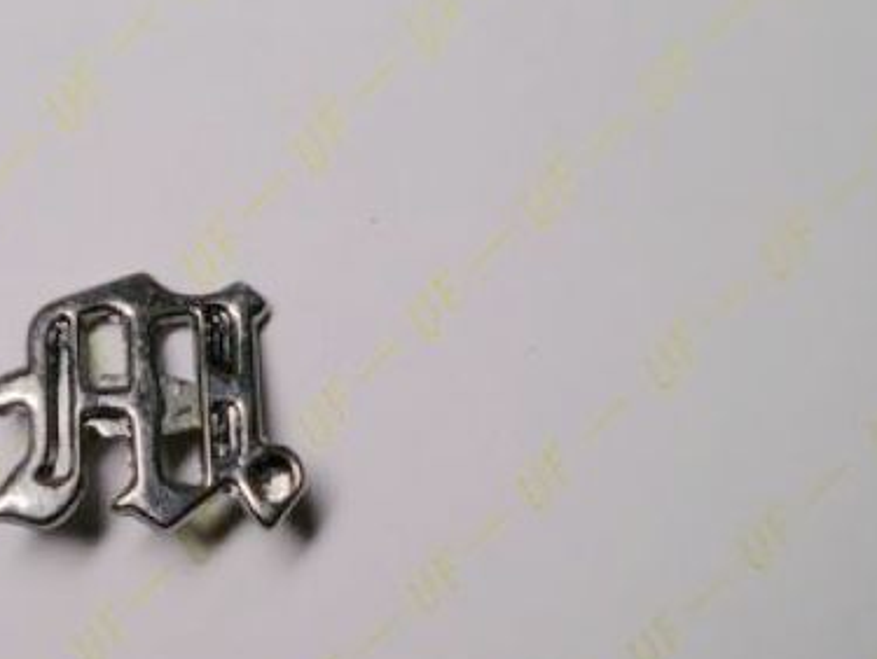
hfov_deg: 20.0
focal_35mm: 97
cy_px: 402
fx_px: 2460
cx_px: 161
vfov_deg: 15.3
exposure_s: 1/100
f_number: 3.7
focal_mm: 9.3
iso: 200
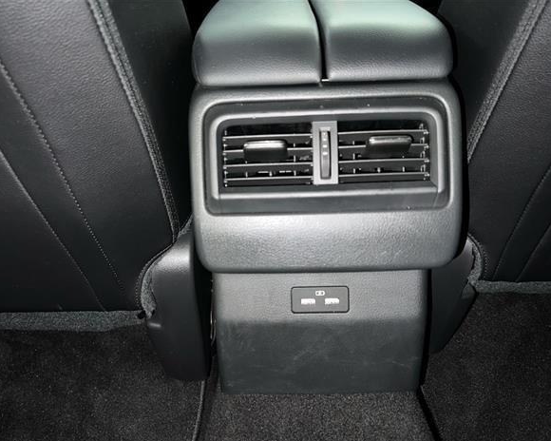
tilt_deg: -35.9
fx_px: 457
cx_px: 271
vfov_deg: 51.5
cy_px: 227
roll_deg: +1.4
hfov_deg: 62.2
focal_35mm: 28
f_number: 1.5
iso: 32
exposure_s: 1/5
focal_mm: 5.7
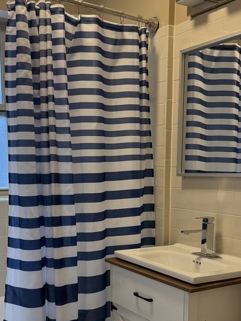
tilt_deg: -9.3
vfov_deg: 38.7
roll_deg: +0.2
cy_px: 238
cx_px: 119
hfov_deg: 30.3
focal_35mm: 48
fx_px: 446
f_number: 1.78
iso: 200
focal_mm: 6.76
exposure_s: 1/144
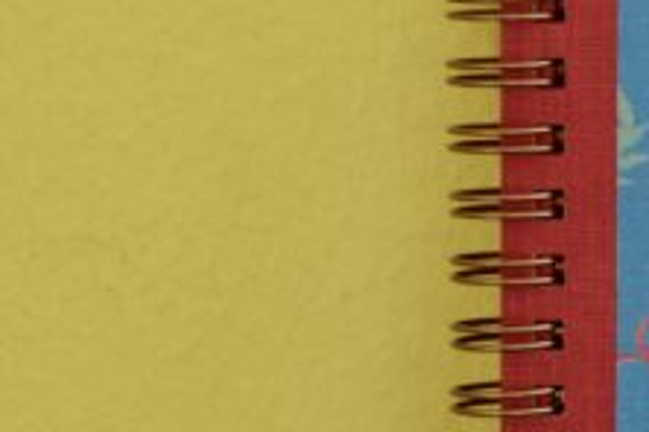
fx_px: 3984
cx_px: 1047
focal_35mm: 221
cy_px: 609
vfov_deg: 6.2
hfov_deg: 9.0
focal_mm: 32
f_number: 5.6
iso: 400
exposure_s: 1/125
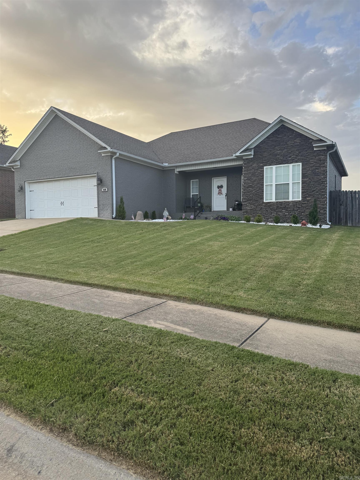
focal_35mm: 24
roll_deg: +0.7
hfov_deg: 56.8
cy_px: 240
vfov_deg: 71.6
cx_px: 180
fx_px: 333
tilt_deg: -2.4
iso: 80
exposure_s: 1/477
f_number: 1.78
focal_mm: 6.76
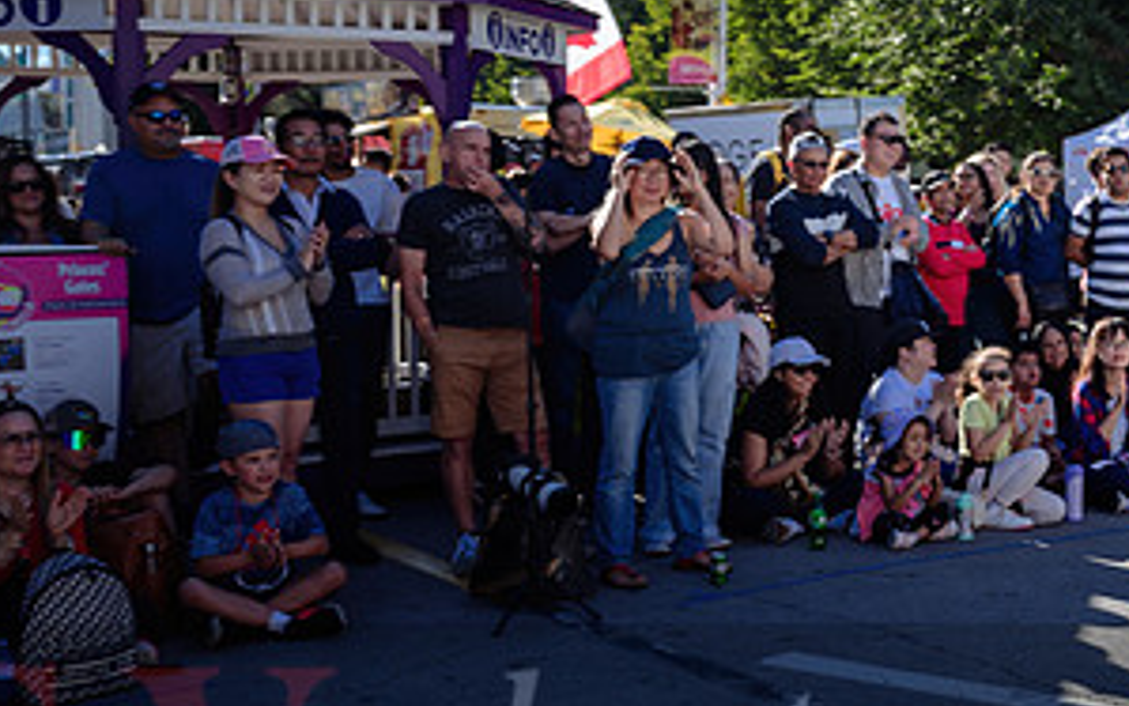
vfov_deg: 21.5
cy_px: 218
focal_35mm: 60
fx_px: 1846
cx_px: 1061
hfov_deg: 32.0
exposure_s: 1/200
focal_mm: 28.5
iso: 64
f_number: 4
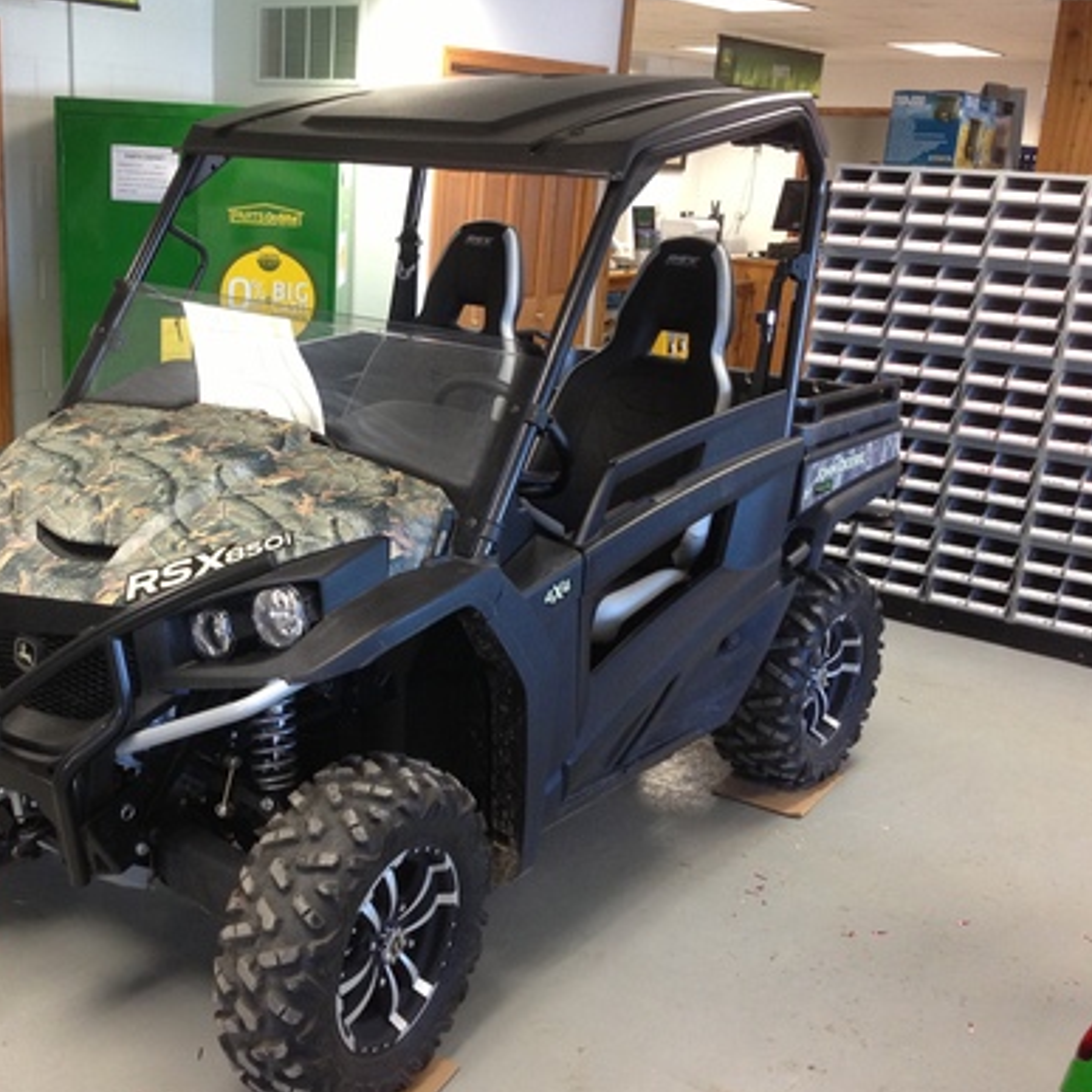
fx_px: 1463
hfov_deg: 40.5
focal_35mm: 41
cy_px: 559
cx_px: 381
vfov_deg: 40.9
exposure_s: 1/20
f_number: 2.4
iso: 160
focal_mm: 4.13
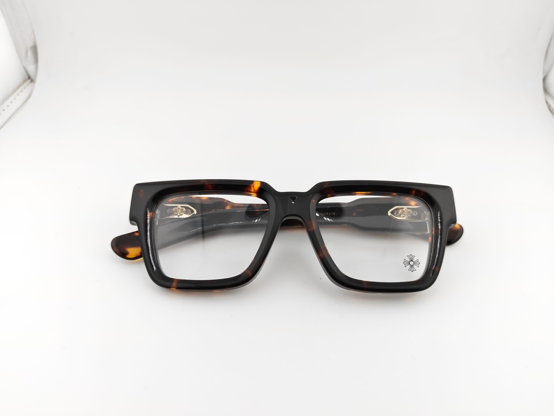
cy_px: 208
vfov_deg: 56.8
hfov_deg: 71.6
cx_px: 277
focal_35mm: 24
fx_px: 384
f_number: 1.9
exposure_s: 1/400
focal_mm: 6.12
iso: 1000
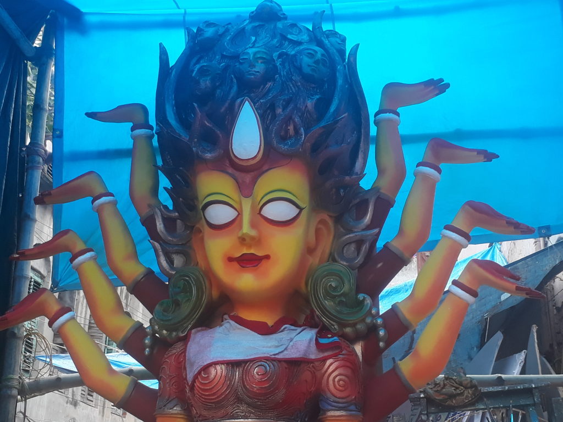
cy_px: 211
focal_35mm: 27
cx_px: 282
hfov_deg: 65.3
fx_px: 439
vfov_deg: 51.4
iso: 64
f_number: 1.9
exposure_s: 1/100
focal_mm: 3.6
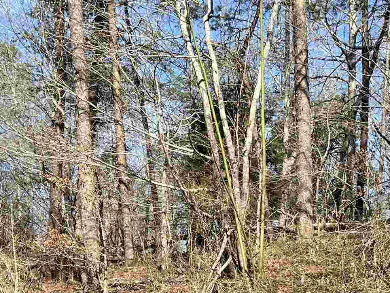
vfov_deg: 17.8
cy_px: 291
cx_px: 292
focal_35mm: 81
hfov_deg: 23.9
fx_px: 913
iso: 50
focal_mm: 5.7
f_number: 1.5
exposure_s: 1/1779
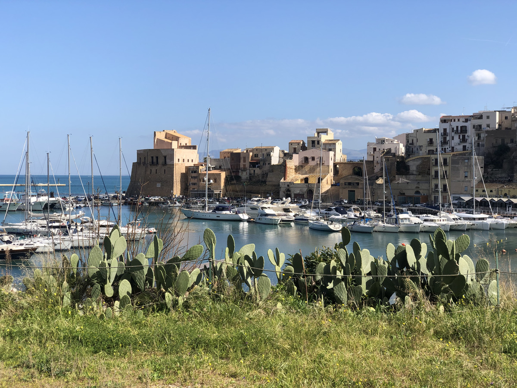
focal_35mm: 52
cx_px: 258
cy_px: 194
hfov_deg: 36.8
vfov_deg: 28.0
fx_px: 777
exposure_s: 1/1130
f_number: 2.4
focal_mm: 6
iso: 16
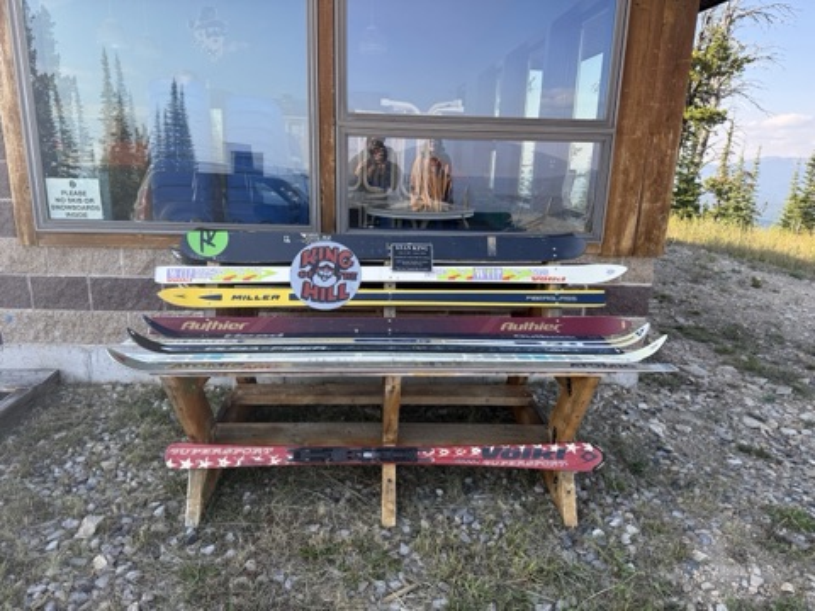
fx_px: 565
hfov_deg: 71.6
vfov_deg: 56.8
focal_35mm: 24
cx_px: 408
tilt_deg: -12.9
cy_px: 306
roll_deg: -1.2
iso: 100
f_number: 1.78
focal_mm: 6.76
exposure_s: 1/979
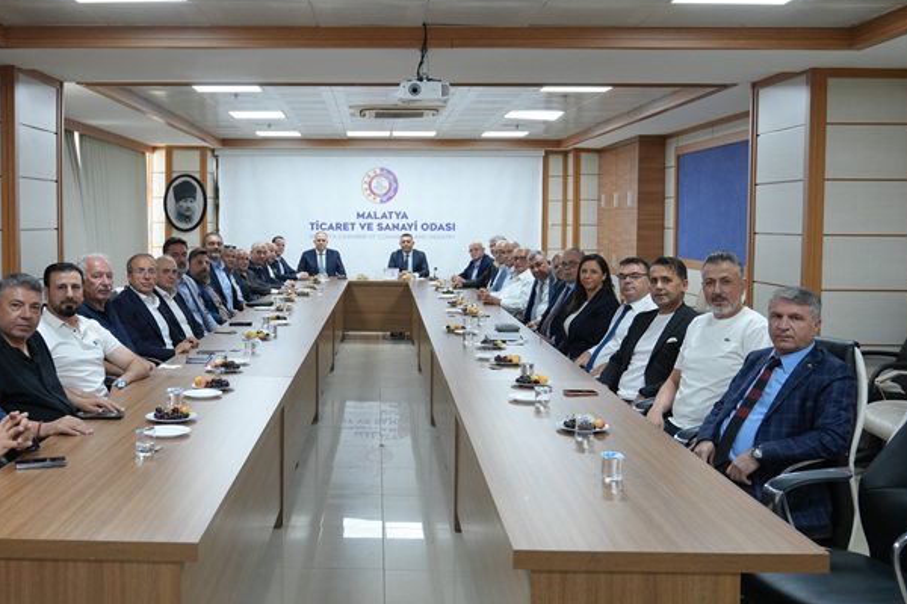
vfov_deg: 33.4
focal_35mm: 40
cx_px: 349
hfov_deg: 48.1
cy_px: 271
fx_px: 1008
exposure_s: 1/160
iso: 1250
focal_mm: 30
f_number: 4
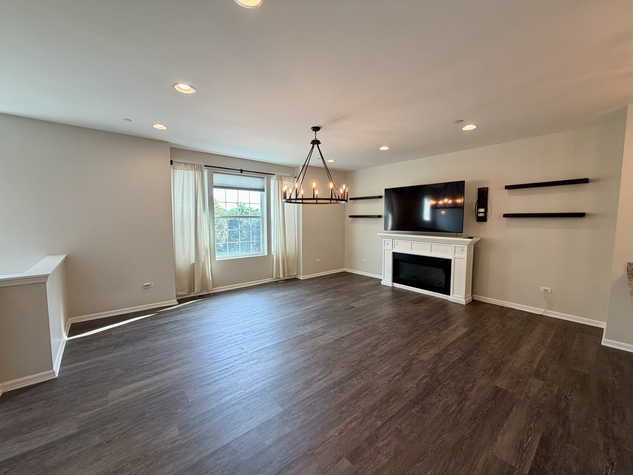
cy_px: 238
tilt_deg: -3.9
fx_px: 256
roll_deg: +0.2
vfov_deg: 85.7
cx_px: 316
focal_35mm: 14
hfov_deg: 102.1
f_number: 2.2
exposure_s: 1/120
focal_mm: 2.22
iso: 100
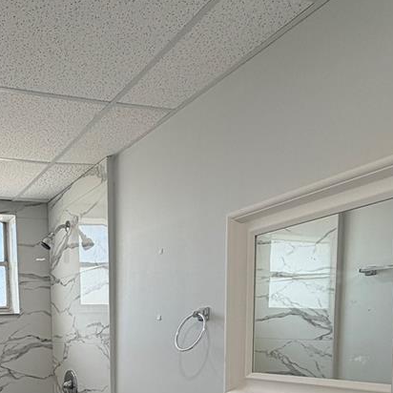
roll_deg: +1.9
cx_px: 27
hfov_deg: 41.7
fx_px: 462
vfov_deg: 40.8
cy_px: 384
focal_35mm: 36
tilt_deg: -6.6
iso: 80
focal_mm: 2.22
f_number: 2.2
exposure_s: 1/120
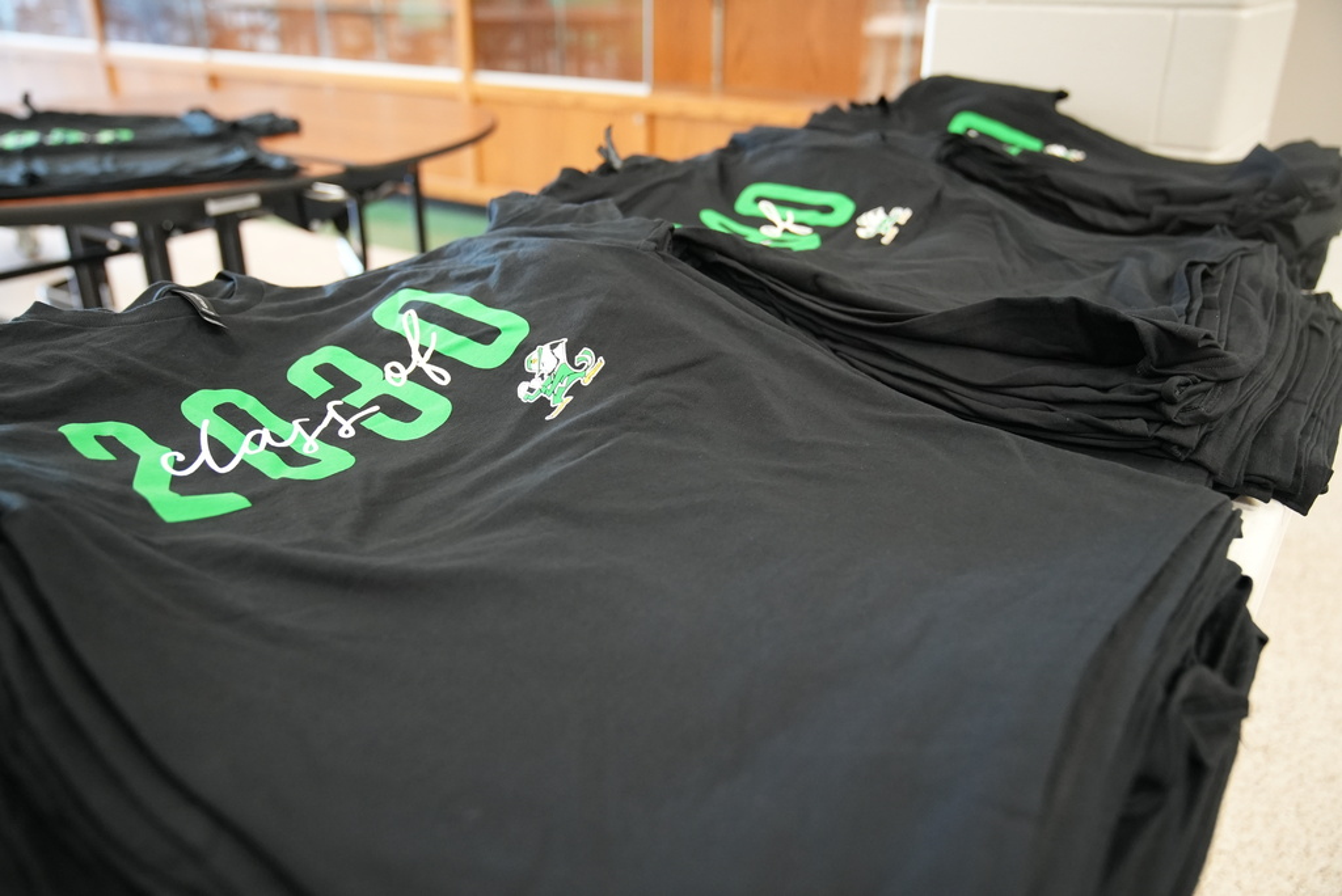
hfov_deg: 63.6
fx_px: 1082
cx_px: 671
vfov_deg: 45.0
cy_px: 448
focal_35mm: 29
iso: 5000
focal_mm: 29
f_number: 2.8
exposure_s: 1/160
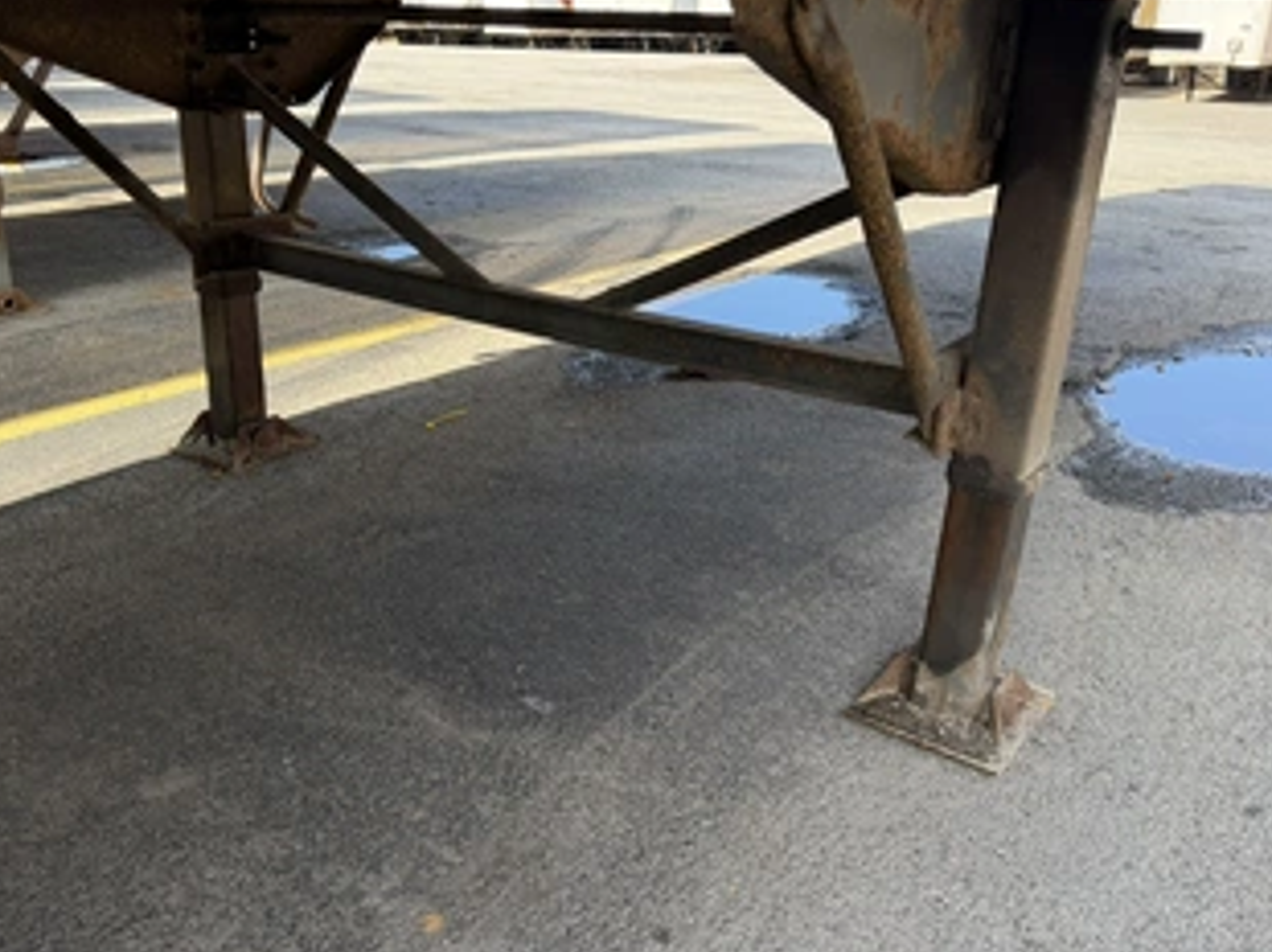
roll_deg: +0.8
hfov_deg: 58.4
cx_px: 624
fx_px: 1138
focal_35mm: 31
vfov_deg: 45.4
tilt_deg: -20.6
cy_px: 472
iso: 100
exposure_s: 1/909
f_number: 1.78
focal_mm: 6.76
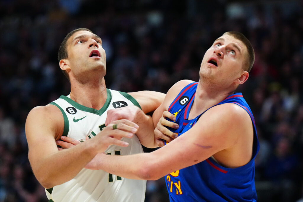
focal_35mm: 247
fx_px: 2079
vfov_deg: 5.6
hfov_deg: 8.3
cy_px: 101
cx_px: 152
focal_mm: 165
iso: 5000
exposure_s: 1/2500
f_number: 3.2
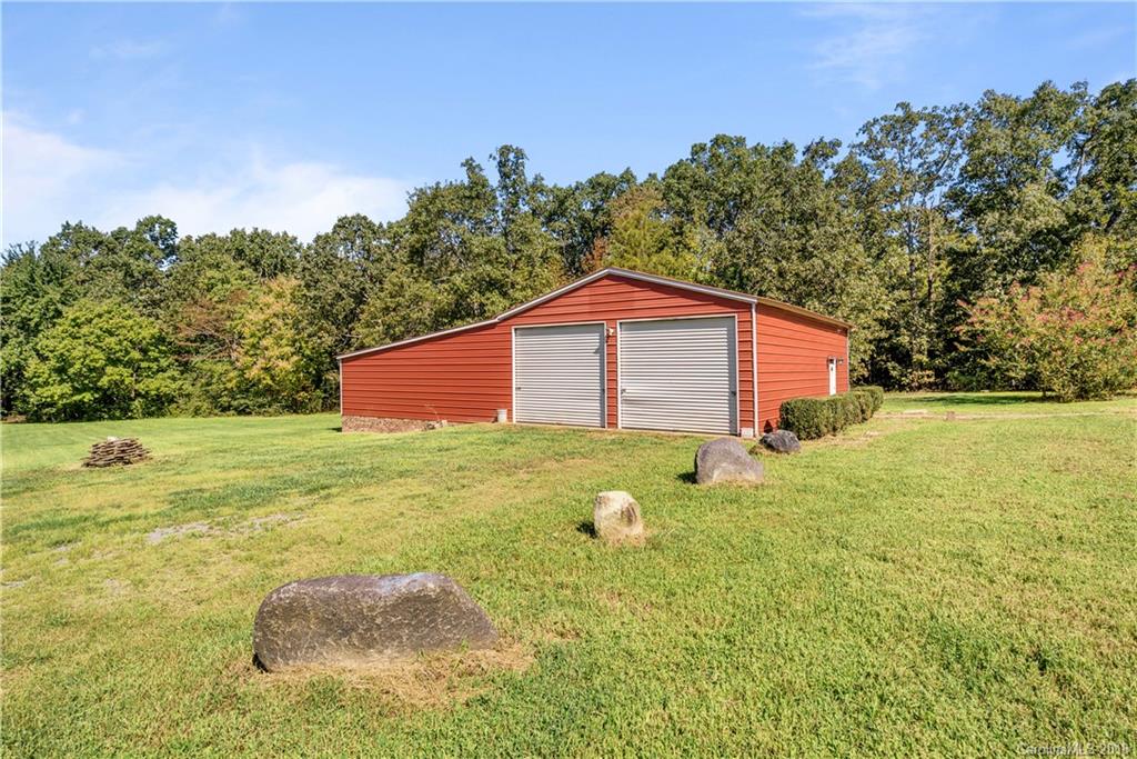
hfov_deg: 90.0
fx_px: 569
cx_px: 568
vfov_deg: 67.4
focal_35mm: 18
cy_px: 380
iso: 100
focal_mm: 18
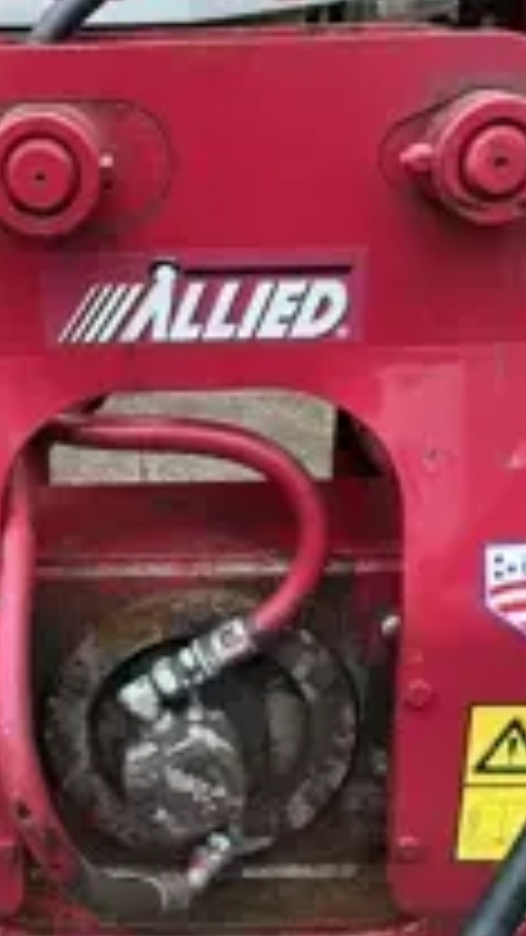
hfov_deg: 24.3
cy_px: 576
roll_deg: +2.9
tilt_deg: -23.3
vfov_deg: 41.8
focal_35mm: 49
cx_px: 166
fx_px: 1215
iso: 100
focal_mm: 5.1
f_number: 1.6
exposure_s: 1/60
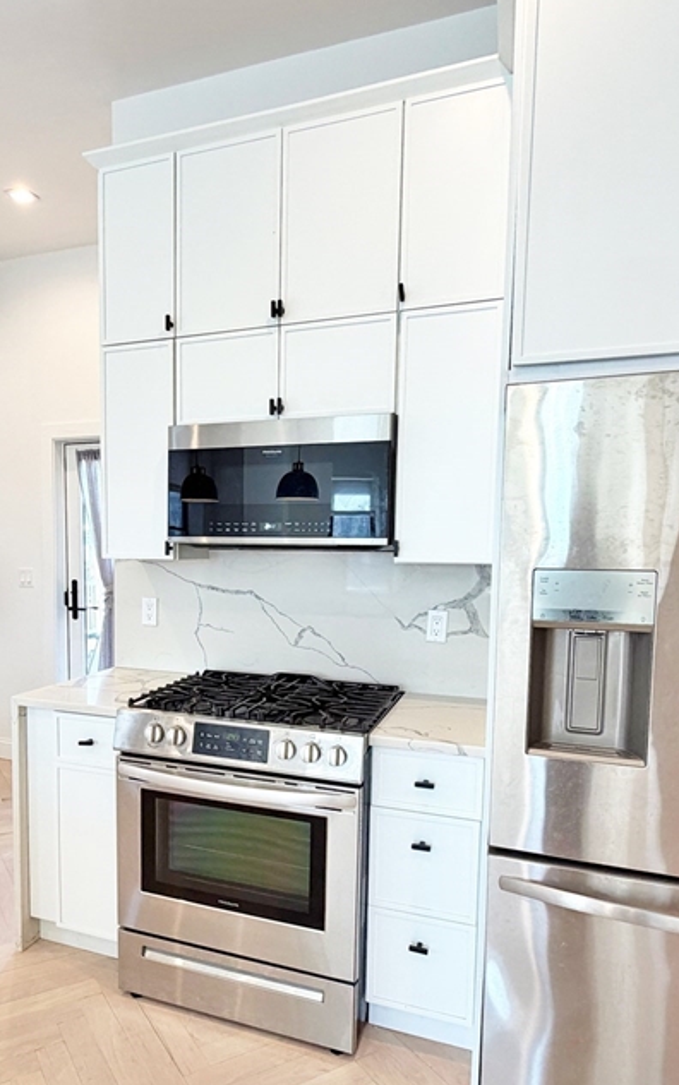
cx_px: 233
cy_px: 610
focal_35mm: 24
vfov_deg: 74.5
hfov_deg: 50.3
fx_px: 710
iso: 160
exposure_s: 1/120
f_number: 2.2
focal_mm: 2.22
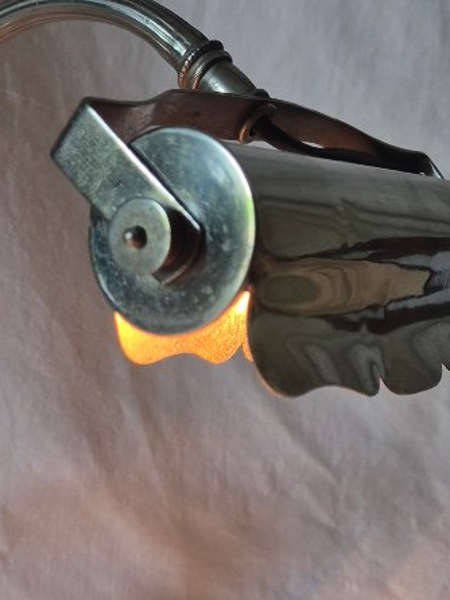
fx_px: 1074
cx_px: 84
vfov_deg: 30.1
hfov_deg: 23.3
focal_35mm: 62
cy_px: 522
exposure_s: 1/100
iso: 160
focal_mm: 5.4
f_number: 1.8
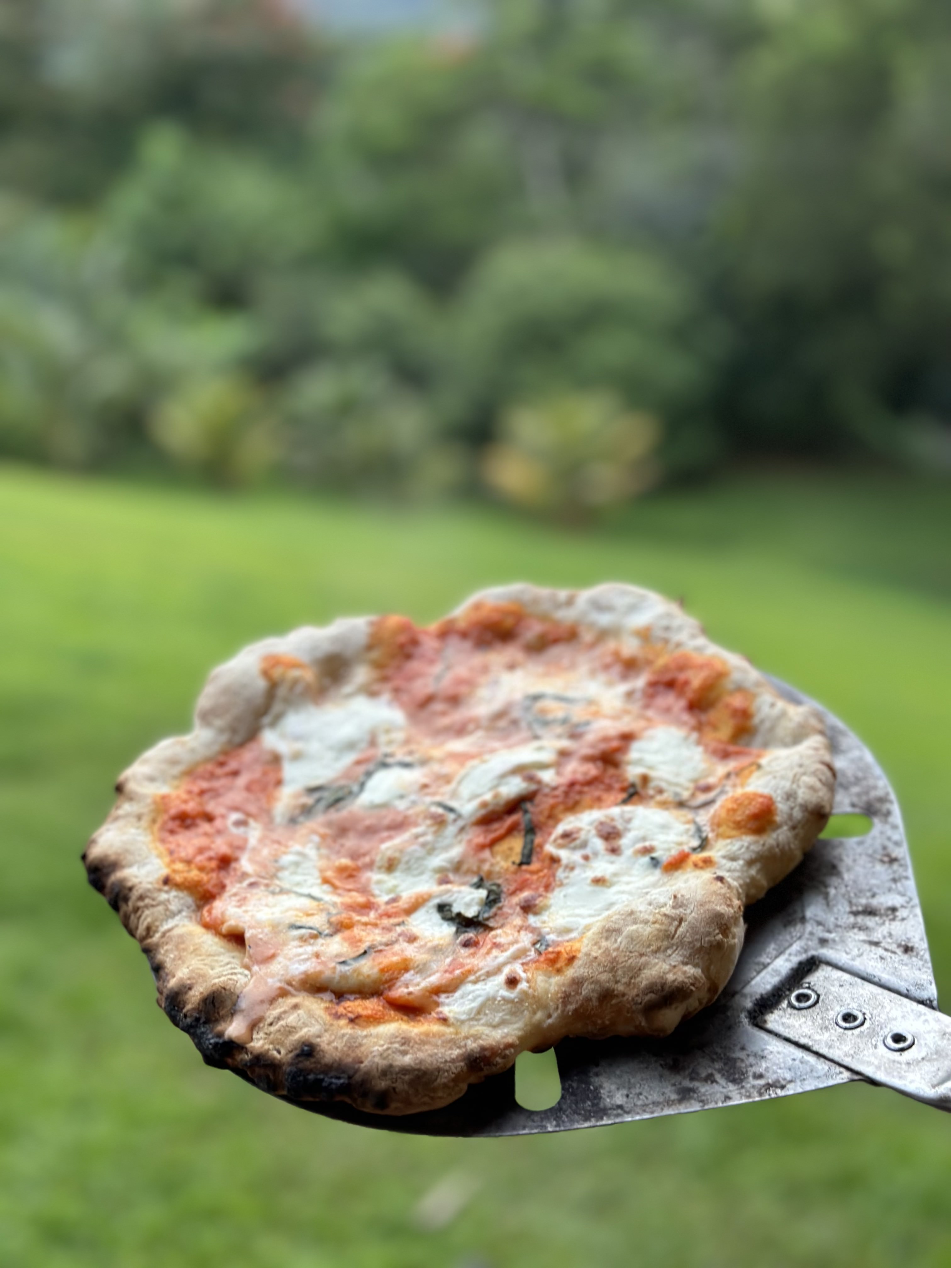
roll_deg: -0.2
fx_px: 1758
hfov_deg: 30.3
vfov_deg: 39.7
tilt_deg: -14.6
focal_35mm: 48
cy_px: 634
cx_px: 476
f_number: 1.78
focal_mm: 6.86
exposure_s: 1/60
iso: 200
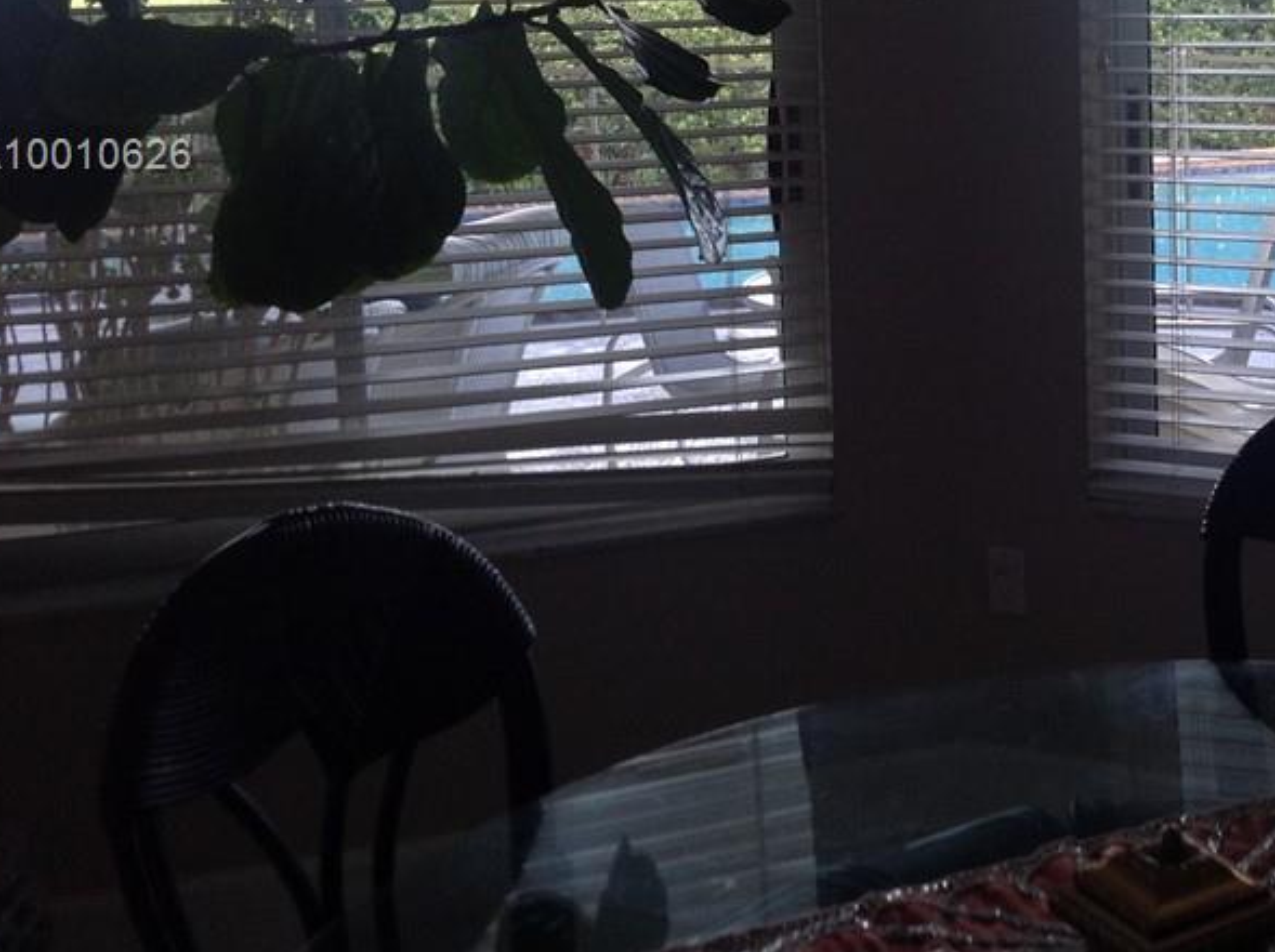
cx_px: 1078
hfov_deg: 30.7
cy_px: 158
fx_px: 2244
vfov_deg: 23.5
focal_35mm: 61
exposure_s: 1/24
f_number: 2.4
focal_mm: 4.28
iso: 64
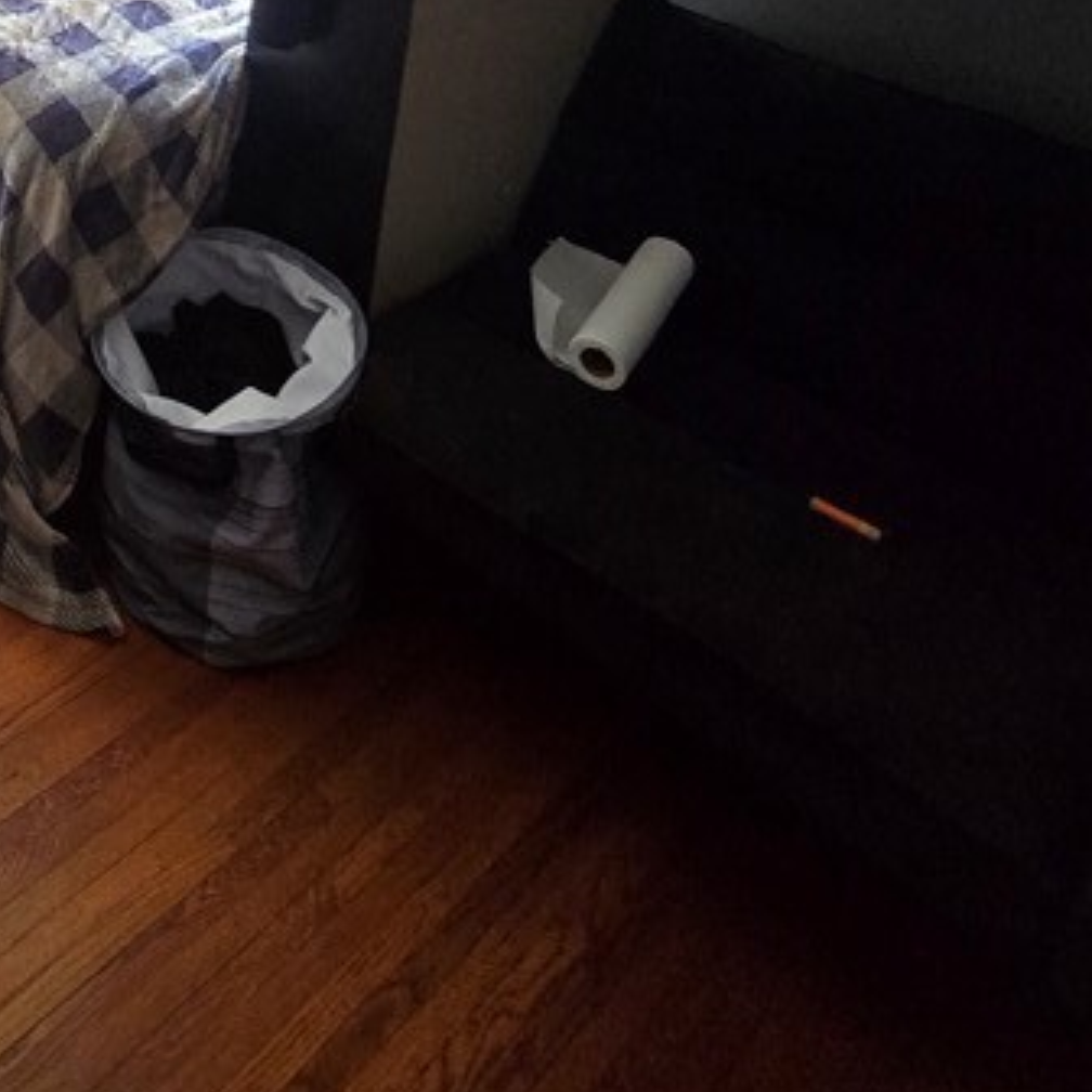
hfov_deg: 41.7
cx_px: 26
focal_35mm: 35
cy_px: -188
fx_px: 1249
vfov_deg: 37.1
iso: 400
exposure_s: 1/60
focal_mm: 2.2
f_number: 2.2
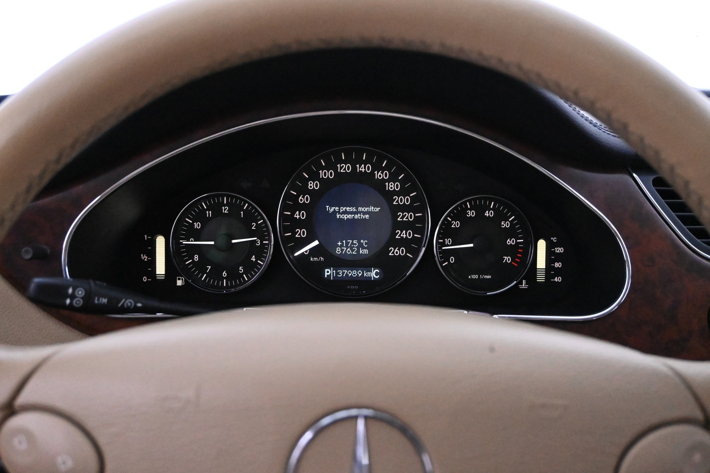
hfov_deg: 58.3
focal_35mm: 32
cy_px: 236
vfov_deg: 40.8
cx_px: 355
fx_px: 636
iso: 10000
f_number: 4
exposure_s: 1/100
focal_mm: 21.5
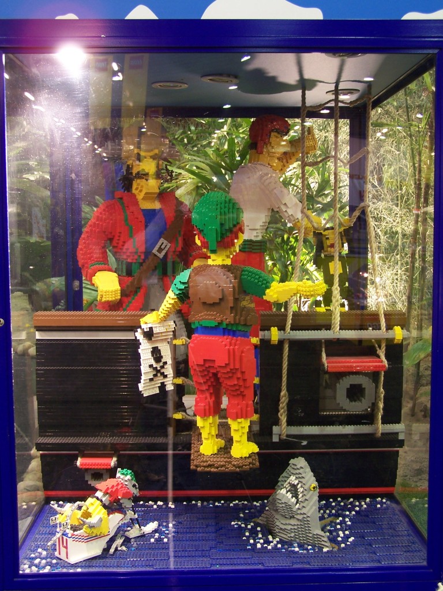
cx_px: 222
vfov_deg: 39.7
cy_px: 296
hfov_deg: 30.3
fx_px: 819
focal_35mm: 48
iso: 80
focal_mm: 8
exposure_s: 1/2
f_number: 3
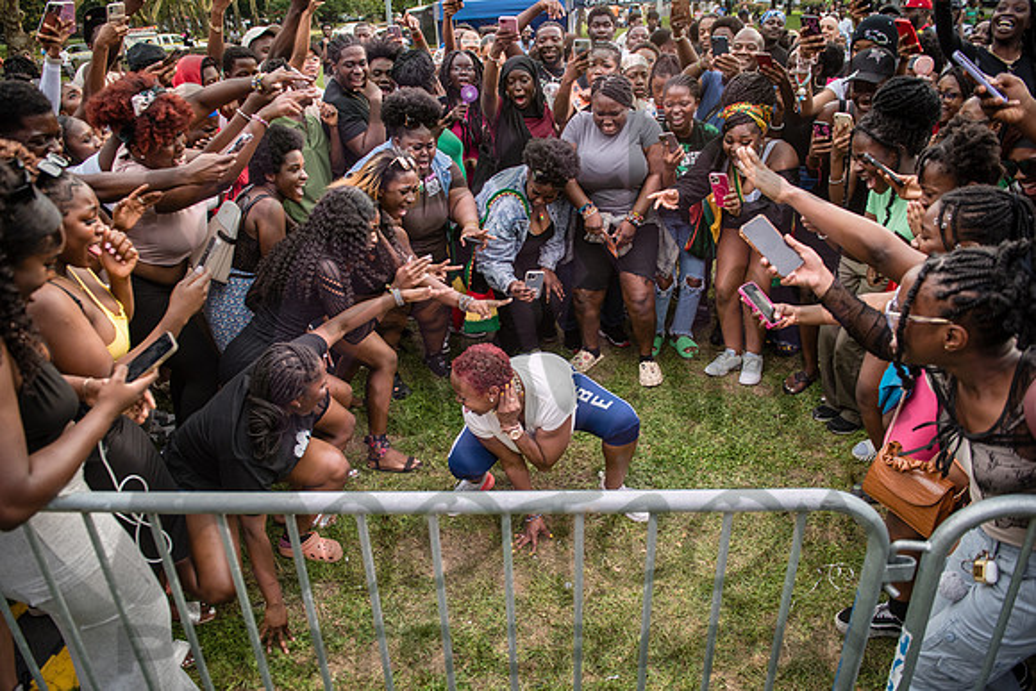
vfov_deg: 53.2
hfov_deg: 73.7
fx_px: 691
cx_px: 518
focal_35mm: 24
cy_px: 346
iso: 500
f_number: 3.2
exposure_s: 1/500
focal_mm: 24
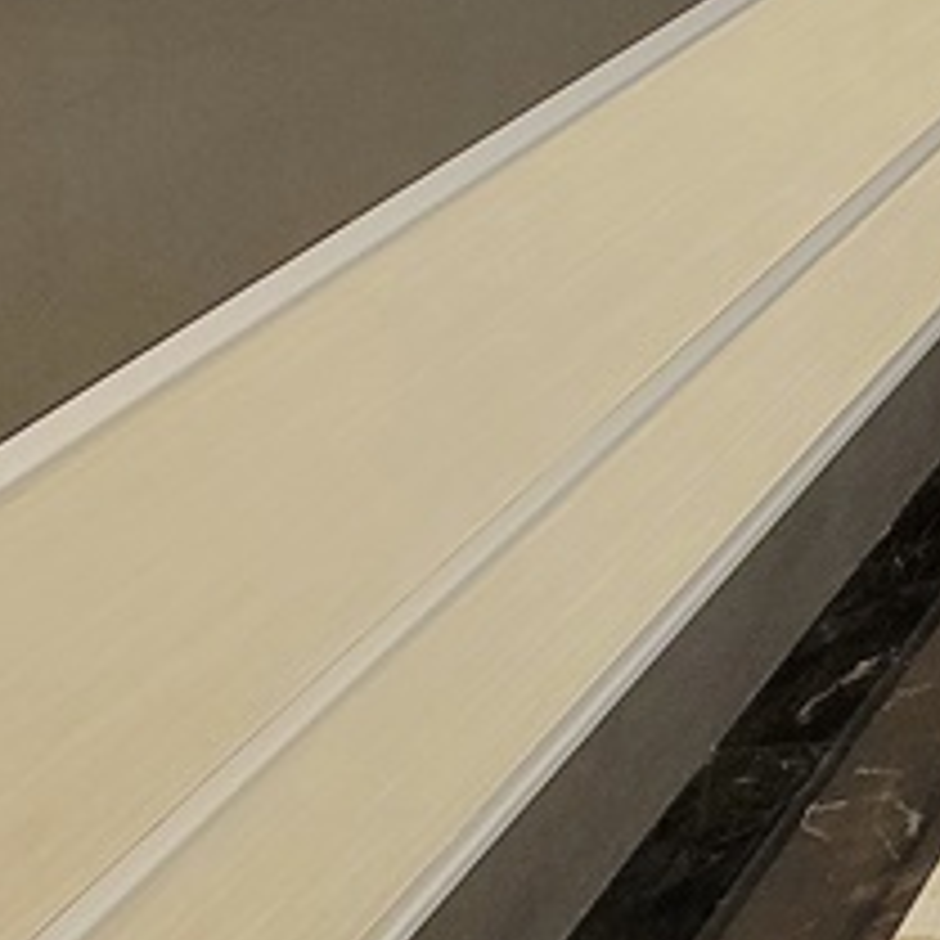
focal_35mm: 55
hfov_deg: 16.7
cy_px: -612
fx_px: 1690
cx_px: 2096
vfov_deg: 22.7
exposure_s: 1/40
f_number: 2.2
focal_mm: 2.2
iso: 320
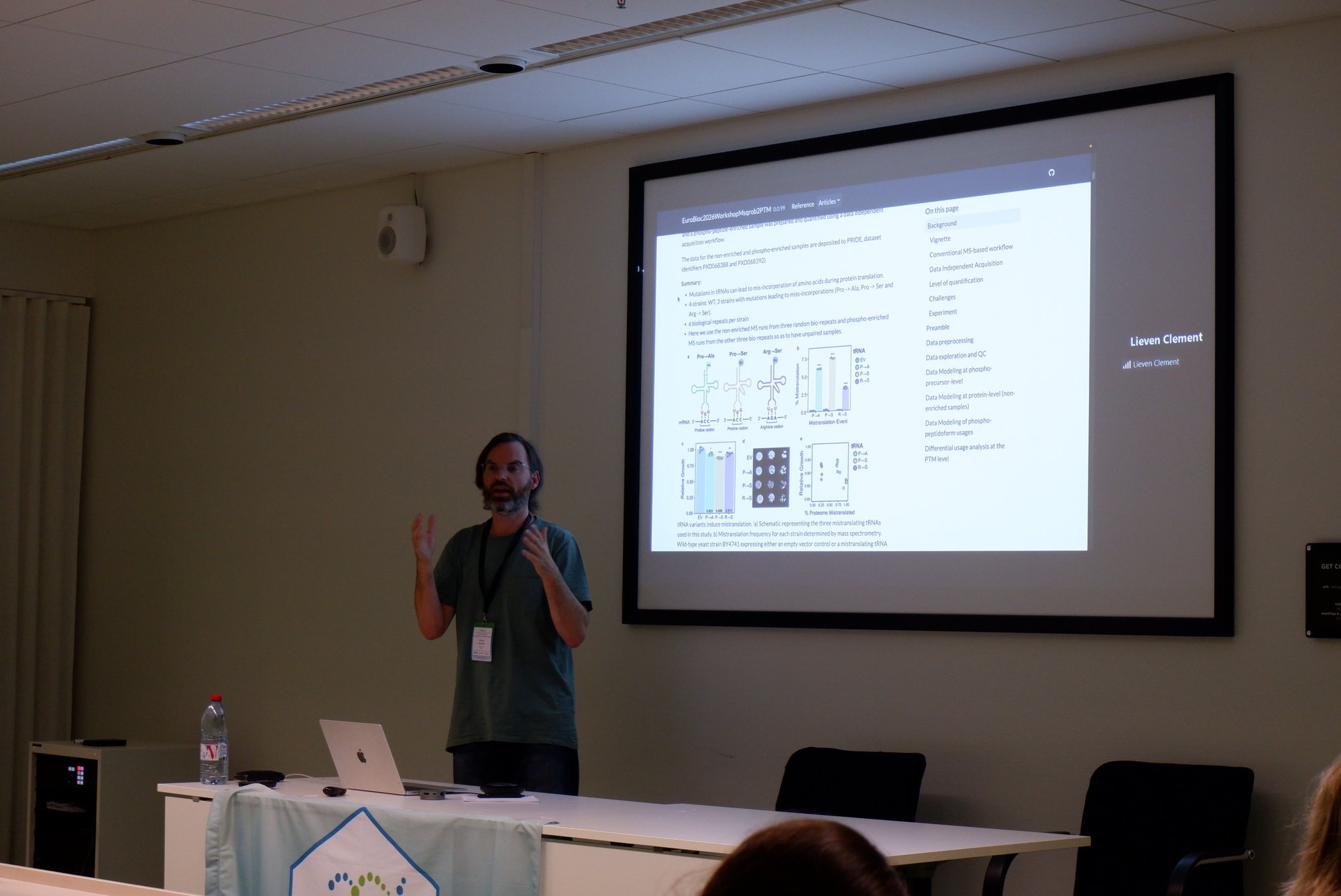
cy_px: 448
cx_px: 670
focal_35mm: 68
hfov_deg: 29.6
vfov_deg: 20.0
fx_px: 2534
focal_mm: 45
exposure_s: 1/125
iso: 1250
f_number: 5.6
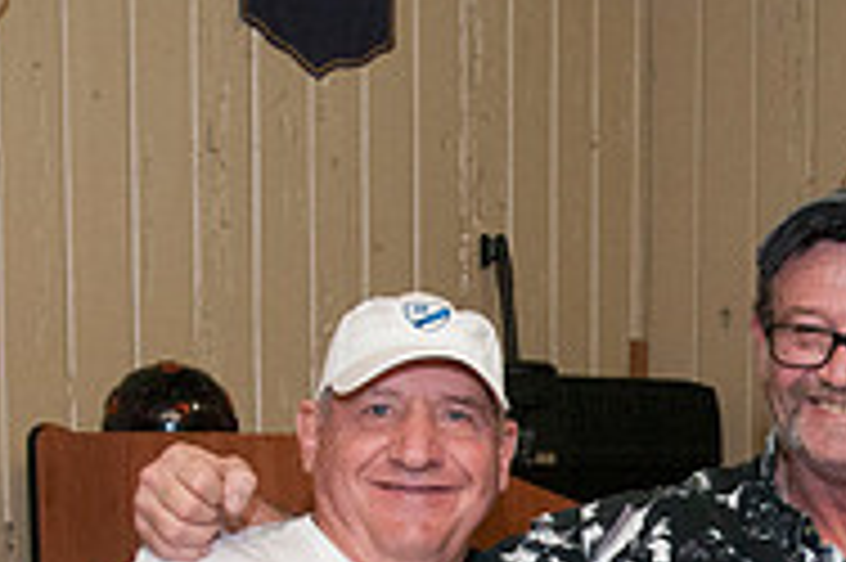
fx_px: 2395
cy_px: 704
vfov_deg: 13.0
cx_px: 774
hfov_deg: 19.6
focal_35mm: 102
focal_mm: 22
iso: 800
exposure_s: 1/60
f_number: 7.1
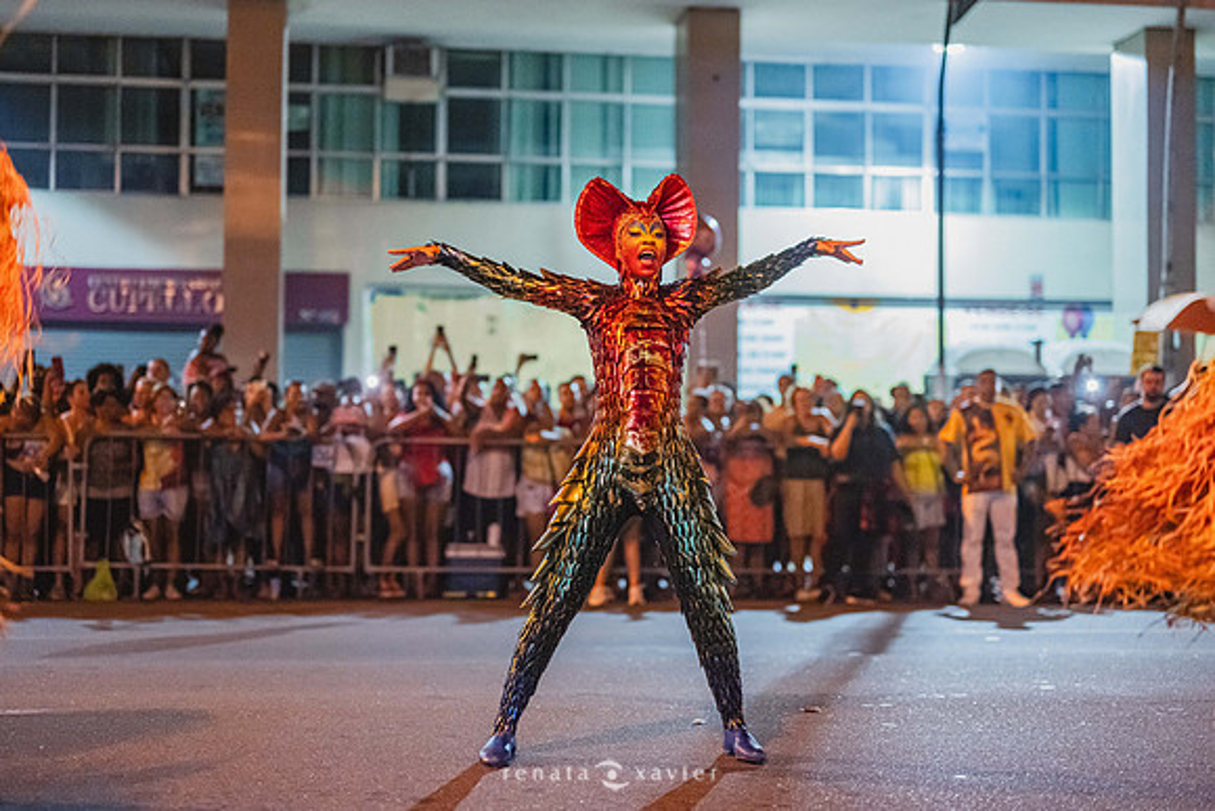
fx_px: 1788
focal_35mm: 53
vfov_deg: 25.6
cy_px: 405
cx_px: 609
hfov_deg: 37.5
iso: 6400
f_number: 1.4
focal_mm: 50
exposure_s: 1/320
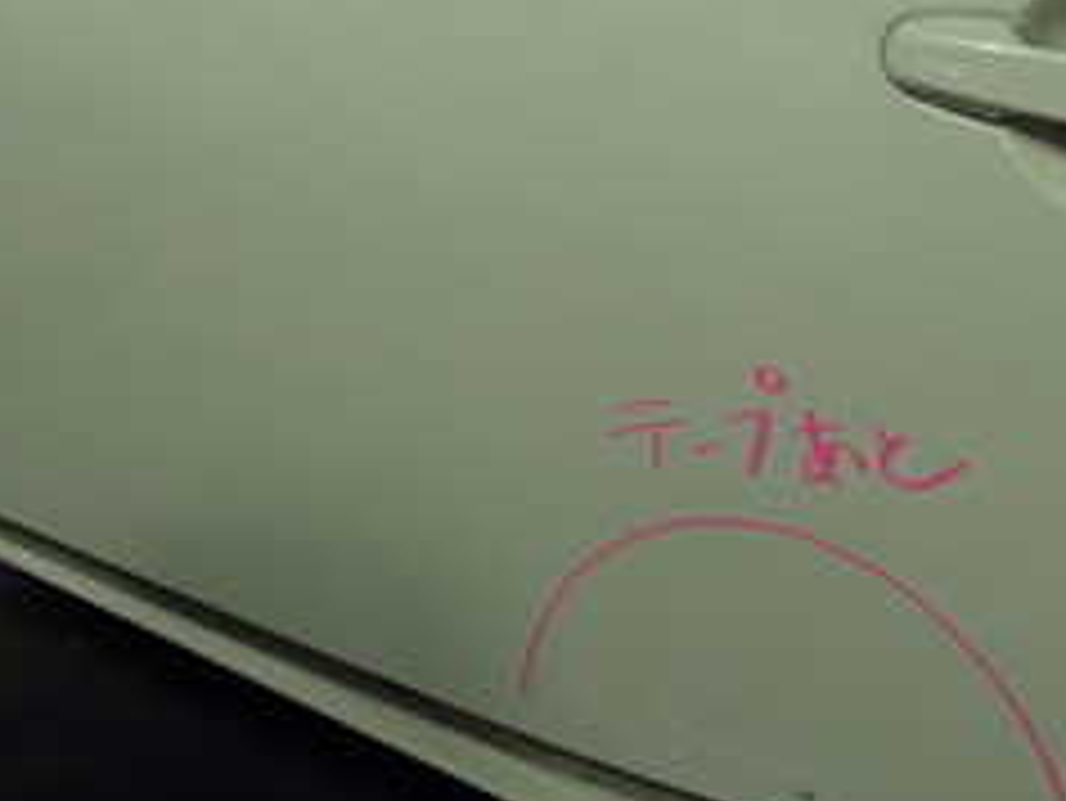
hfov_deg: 25.6
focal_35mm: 76
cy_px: -68
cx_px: 580
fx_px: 2342
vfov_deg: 18.7
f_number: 2.3
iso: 250
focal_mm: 5.4
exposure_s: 1/30
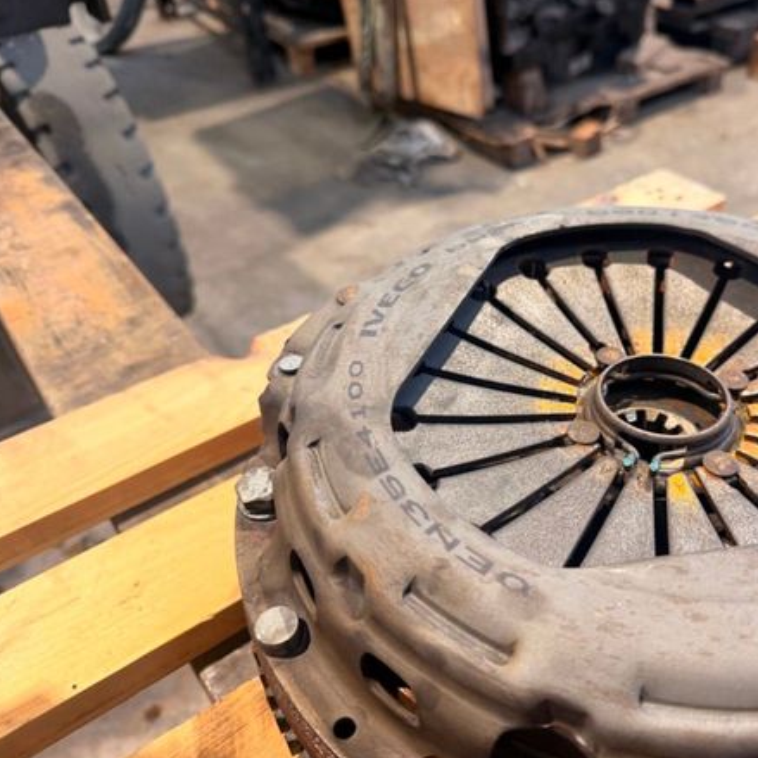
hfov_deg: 54.5
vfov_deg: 55.6
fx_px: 718
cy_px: 378
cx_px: 506
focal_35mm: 29
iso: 200
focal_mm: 6.76
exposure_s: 1/64
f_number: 1.78
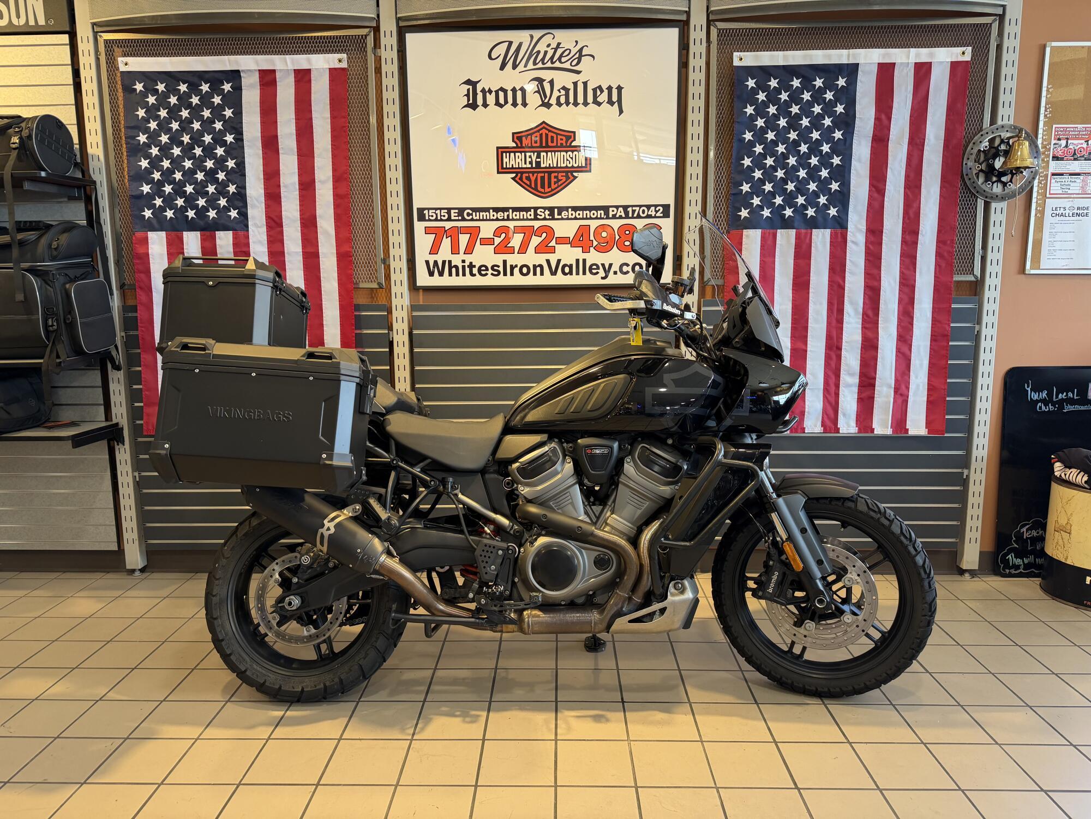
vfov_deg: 56.8
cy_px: 410
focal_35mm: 24
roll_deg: -0.3
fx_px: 756
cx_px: 546
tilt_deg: -9.8
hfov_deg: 71.6
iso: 125
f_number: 1.78
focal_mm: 6.76
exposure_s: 1/60
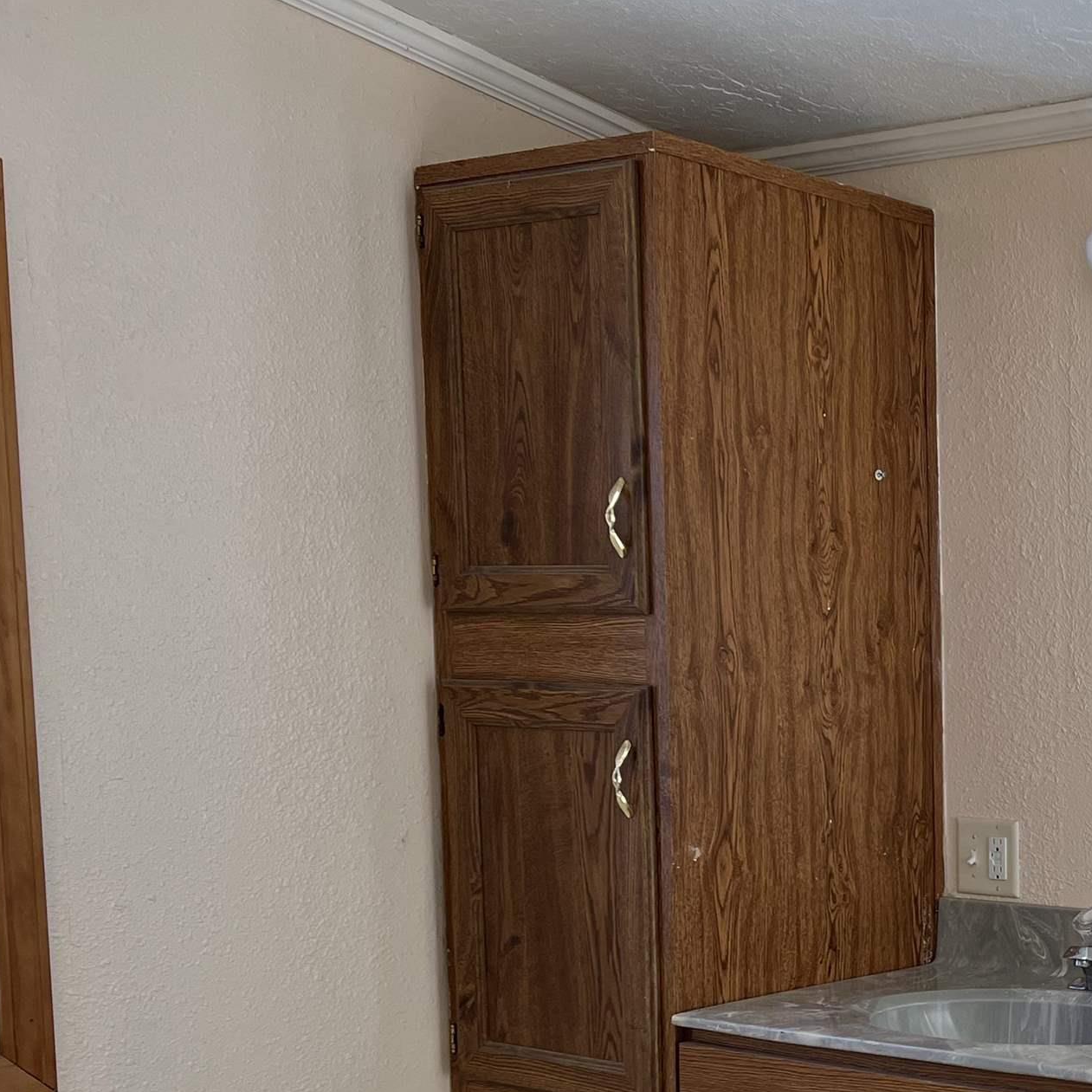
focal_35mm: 56
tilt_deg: -6.4
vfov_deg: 30.0
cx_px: 1238
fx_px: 1999
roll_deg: +0.4
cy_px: 824
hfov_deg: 27.6
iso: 64
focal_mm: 5.7
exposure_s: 1/120
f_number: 1.5
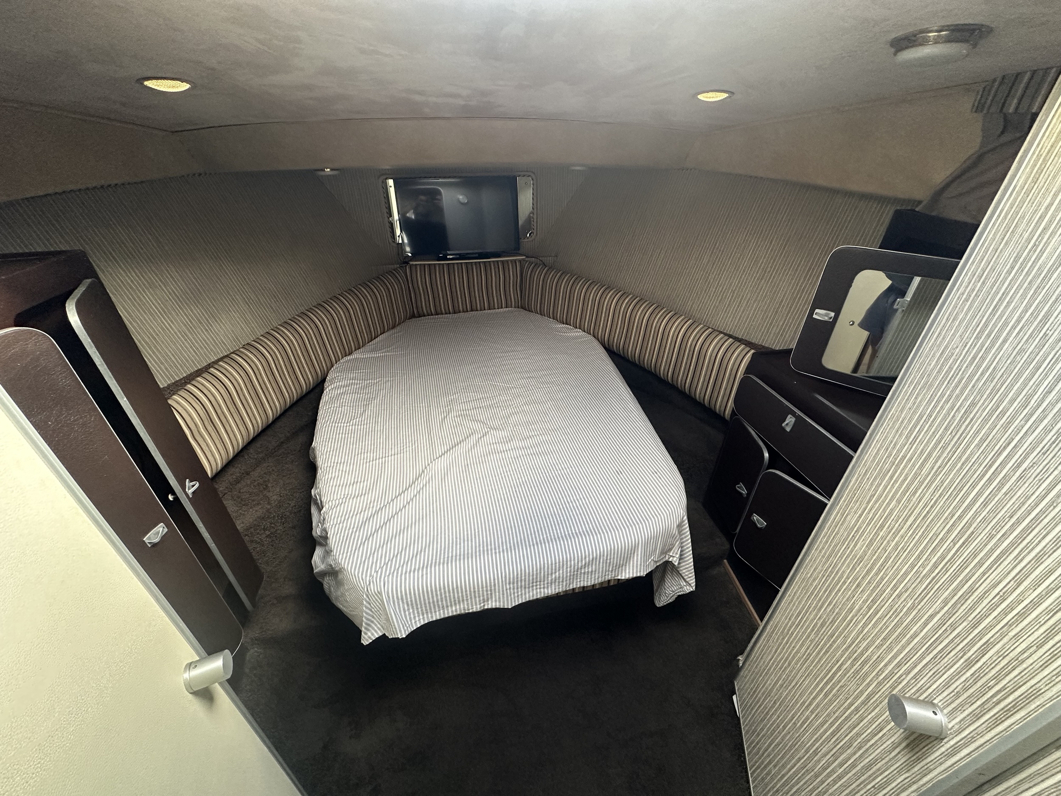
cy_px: 398
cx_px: 530
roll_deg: -1.5
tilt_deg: -31.9
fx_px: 429
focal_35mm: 14
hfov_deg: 102.1
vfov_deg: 85.7
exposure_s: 1/99
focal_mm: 2.22
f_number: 2.2
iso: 250
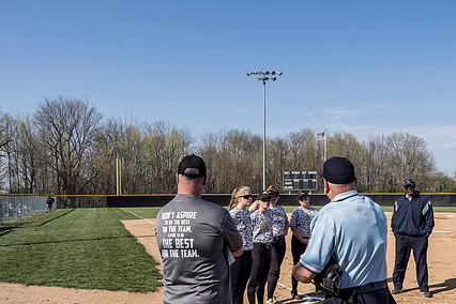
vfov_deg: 37.9
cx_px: 257
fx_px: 431
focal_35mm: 34
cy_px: 229
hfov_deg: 55.6
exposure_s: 1/1600
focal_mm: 12
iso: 400
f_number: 6.3
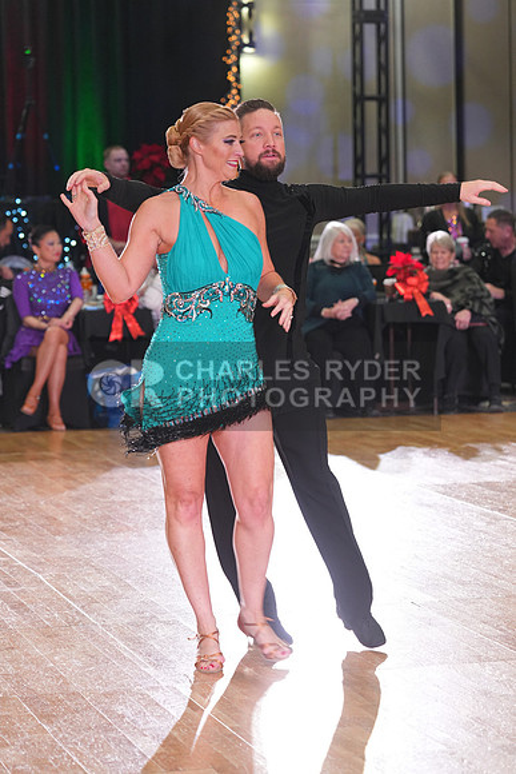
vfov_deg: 17.5
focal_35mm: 117
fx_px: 2514
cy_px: 387
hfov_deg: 11.7
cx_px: 258
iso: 1600
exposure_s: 1/200
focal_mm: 117
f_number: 4
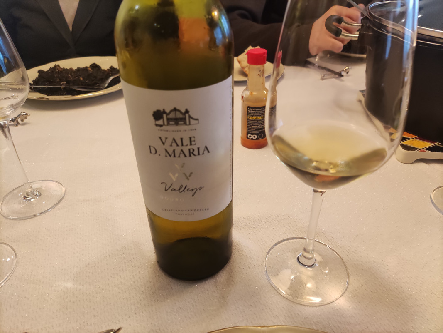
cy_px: 166
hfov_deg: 67.3
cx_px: 222
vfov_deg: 53.1
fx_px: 333
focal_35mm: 26
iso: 519
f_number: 1.79
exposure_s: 1/50
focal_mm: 4.71
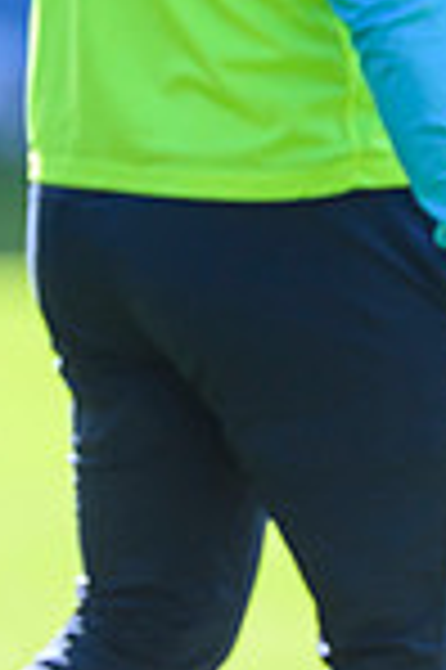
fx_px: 39448
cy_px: -62
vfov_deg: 1.0
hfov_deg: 0.6
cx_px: 1208
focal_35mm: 2118
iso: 500
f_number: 3.5
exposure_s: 1/1600
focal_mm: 400
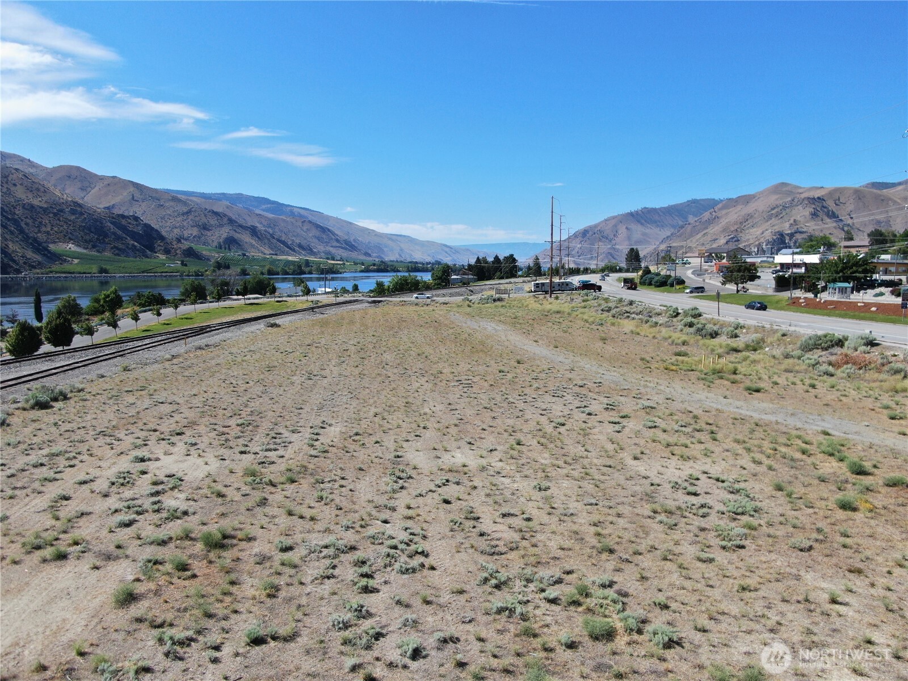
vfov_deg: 56.8
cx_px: 454
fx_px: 630
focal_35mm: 24
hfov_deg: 71.6
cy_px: 340
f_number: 2.8
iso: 100
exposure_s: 1/1250
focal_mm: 4.39
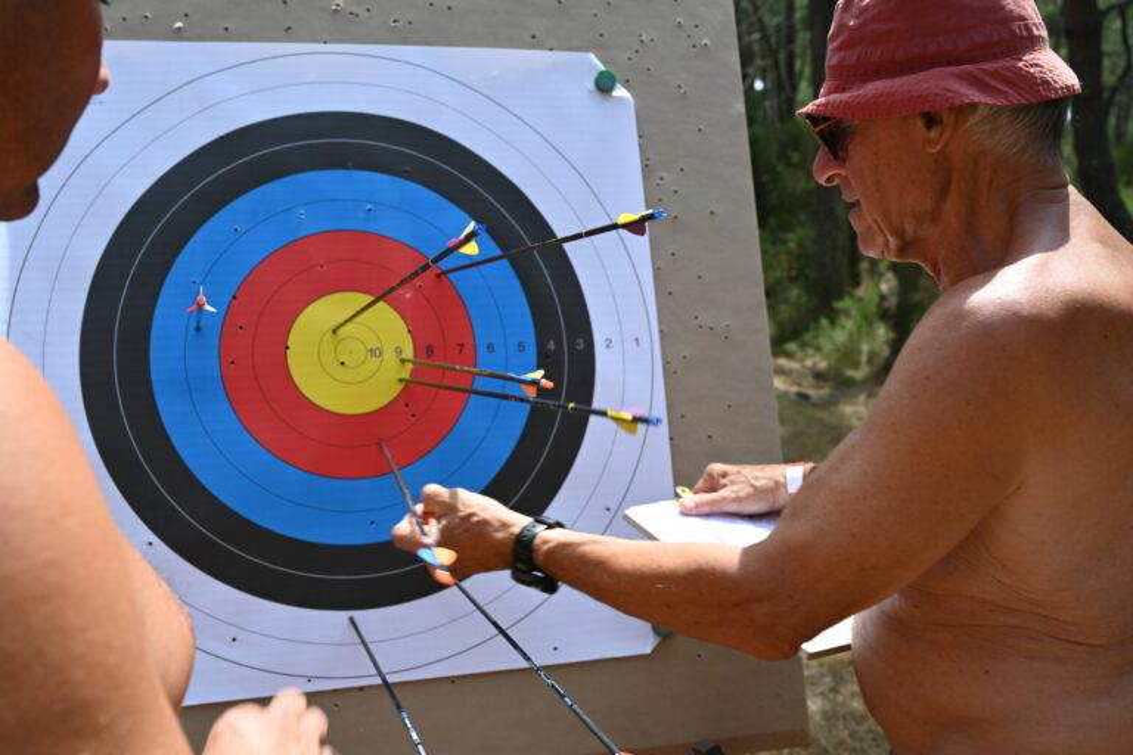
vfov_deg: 35.9
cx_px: 566
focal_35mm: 37
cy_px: 378
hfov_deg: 51.9
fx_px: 1164
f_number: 7.1
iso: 100
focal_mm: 37
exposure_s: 1/160
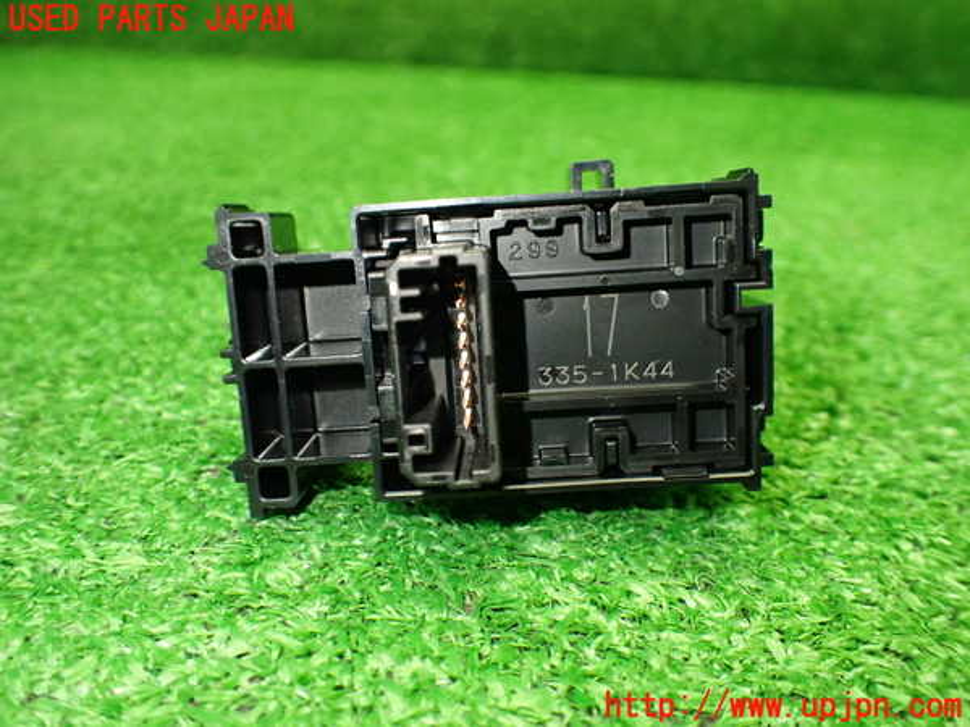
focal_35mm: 30
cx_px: 485
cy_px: 364
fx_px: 841
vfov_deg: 46.8
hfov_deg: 60.0
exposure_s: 1/125
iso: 800
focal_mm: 5.4
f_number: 2.3
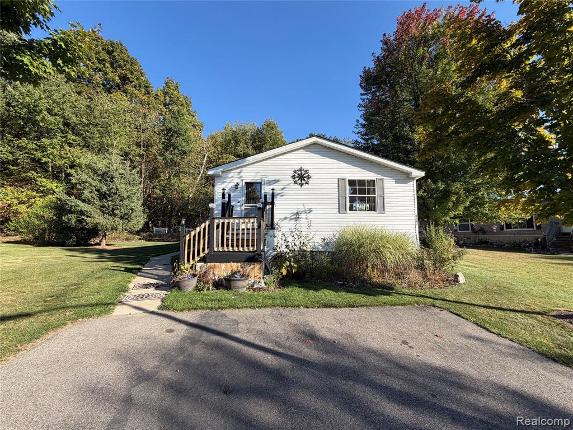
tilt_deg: +7.3
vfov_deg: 85.7
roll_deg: -0.5
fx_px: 232
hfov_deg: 102.1
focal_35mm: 14
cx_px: 286
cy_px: 215
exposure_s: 1/770
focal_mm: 2.22
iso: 32
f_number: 2.2
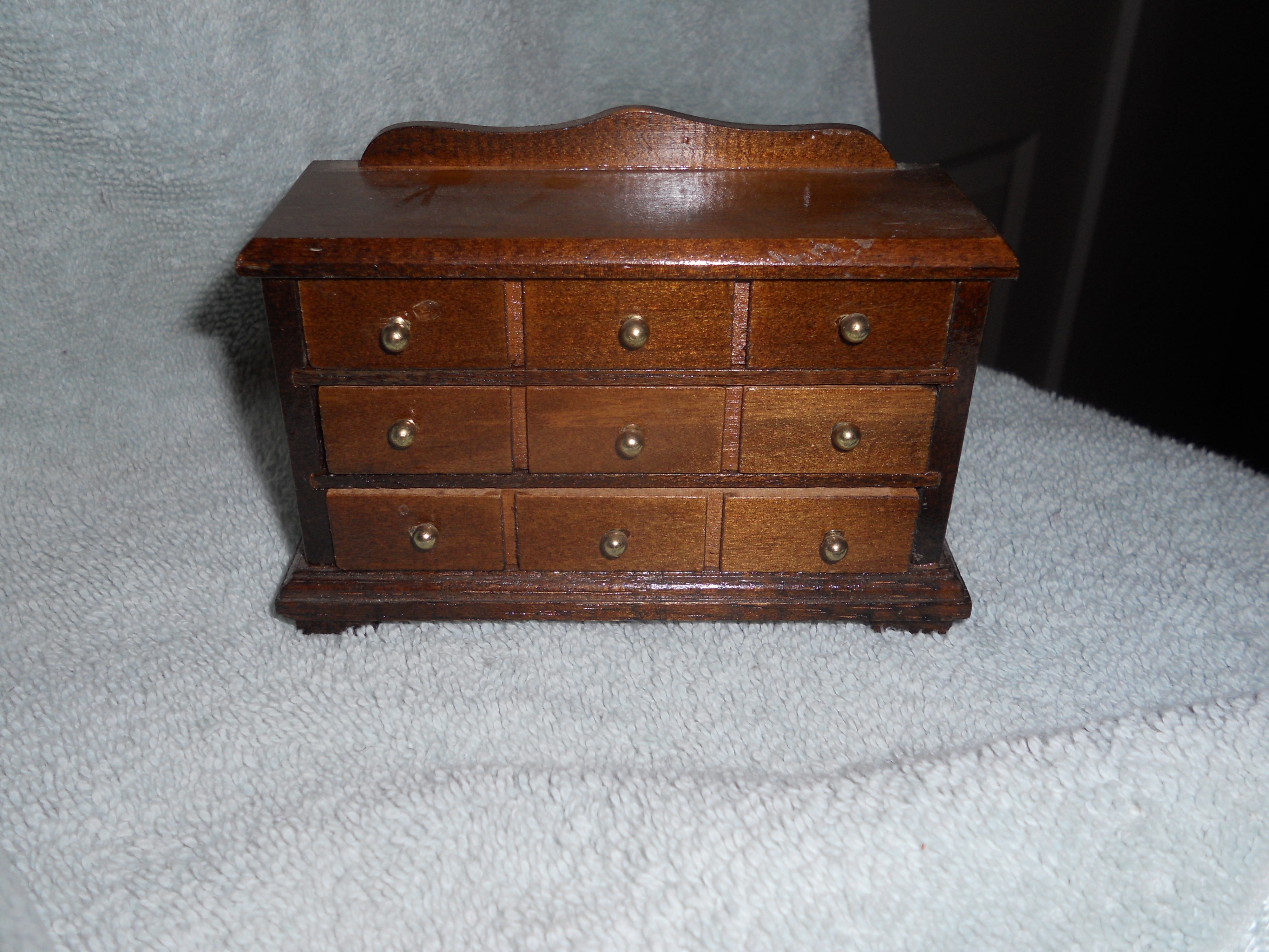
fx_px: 1173
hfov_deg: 56.8
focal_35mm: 32
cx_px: 634
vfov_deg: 44.2
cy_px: 476
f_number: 8.8
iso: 80
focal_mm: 5.8
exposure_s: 1/25
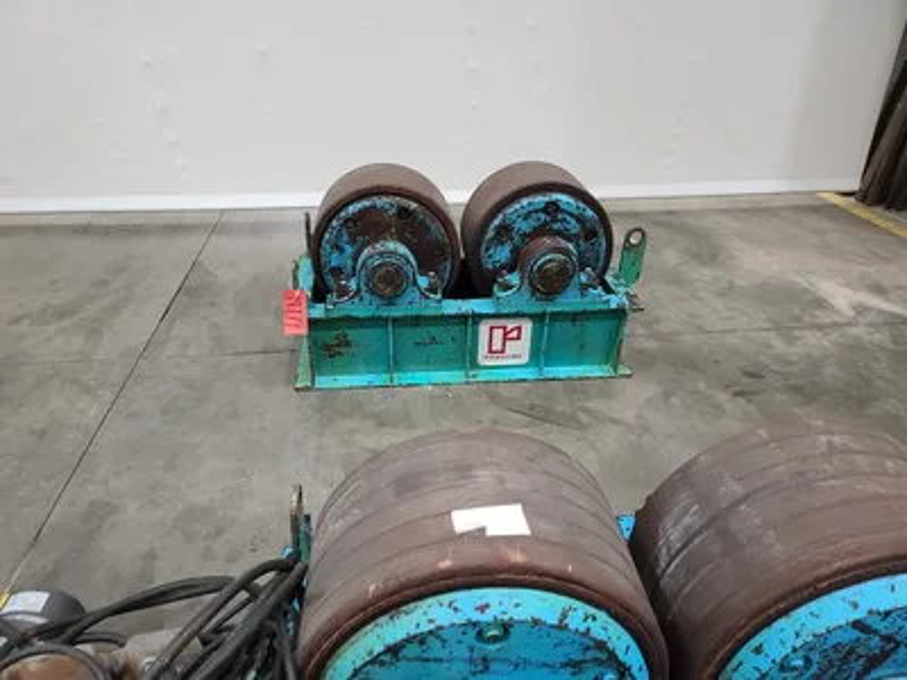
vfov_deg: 54.9
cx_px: 454
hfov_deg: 69.4
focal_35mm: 25
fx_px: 655
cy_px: 340
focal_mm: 7
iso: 250
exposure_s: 1/40
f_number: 1.8
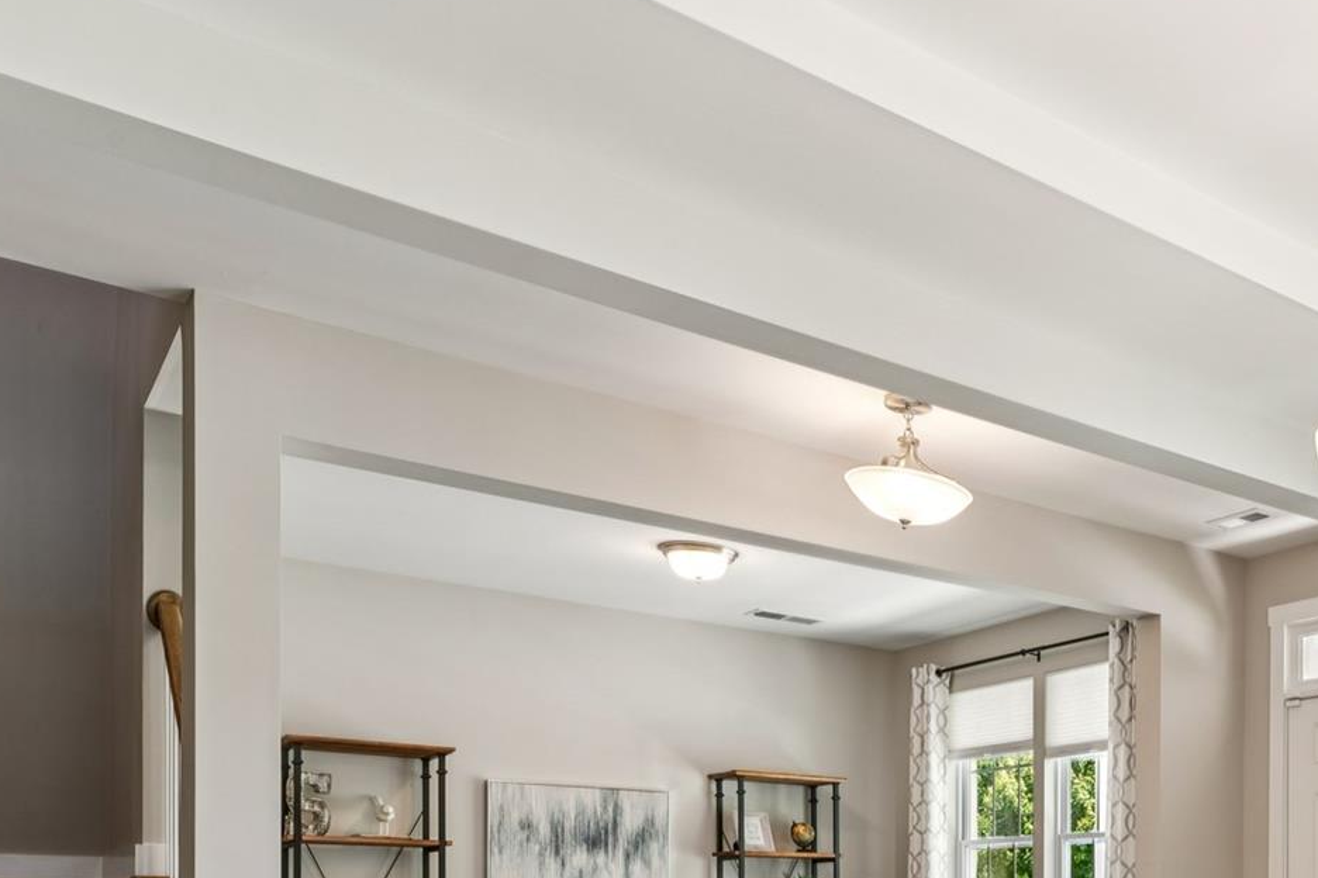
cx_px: 1288
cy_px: 917
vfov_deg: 33.6
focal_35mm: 35
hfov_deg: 46.1
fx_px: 1297
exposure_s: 1/2.5
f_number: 13
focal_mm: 16.2
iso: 100
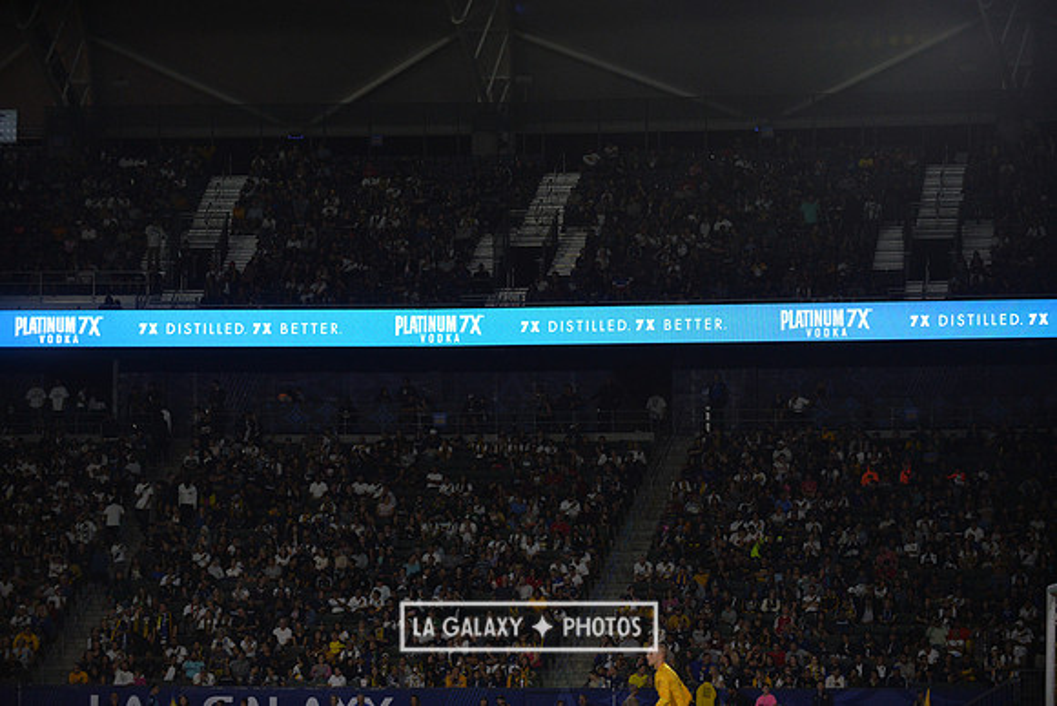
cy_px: 353
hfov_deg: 17.1
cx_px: 528
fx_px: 3524
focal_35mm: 120
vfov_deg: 11.4
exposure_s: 1/3200
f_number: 2.8
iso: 1600
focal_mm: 120
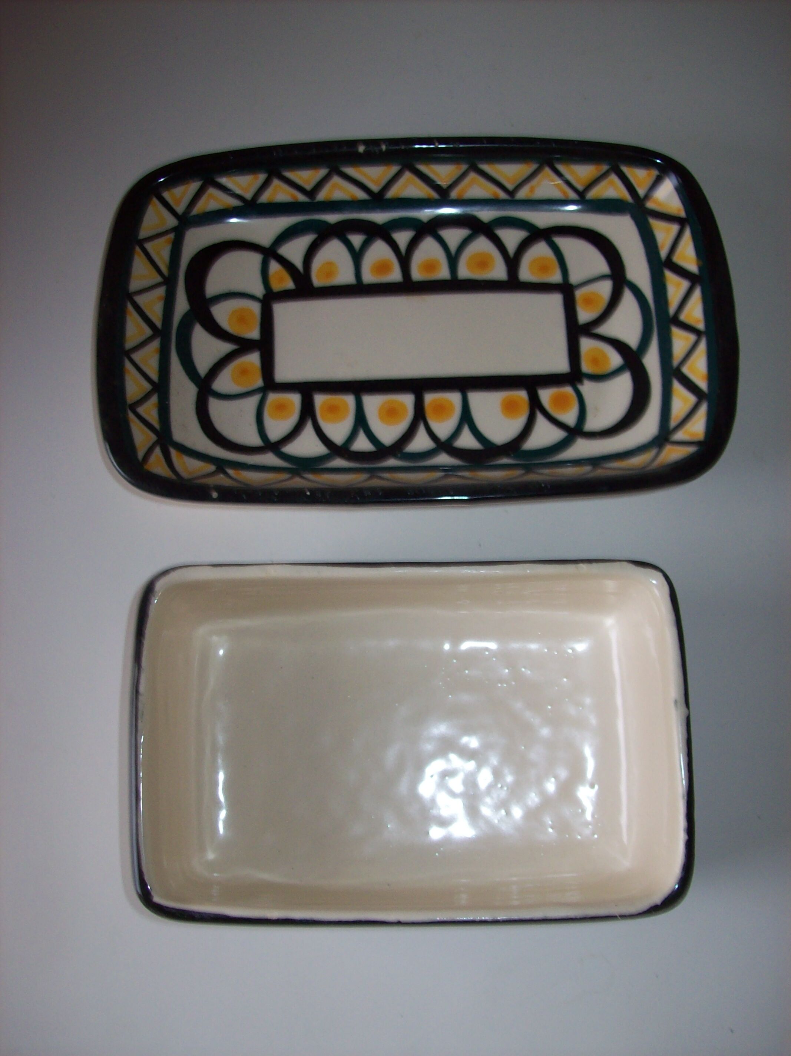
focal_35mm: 36
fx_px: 1097
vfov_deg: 51.4
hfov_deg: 39.6
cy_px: 528
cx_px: 396
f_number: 2.7
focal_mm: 6
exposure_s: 1/64
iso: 80
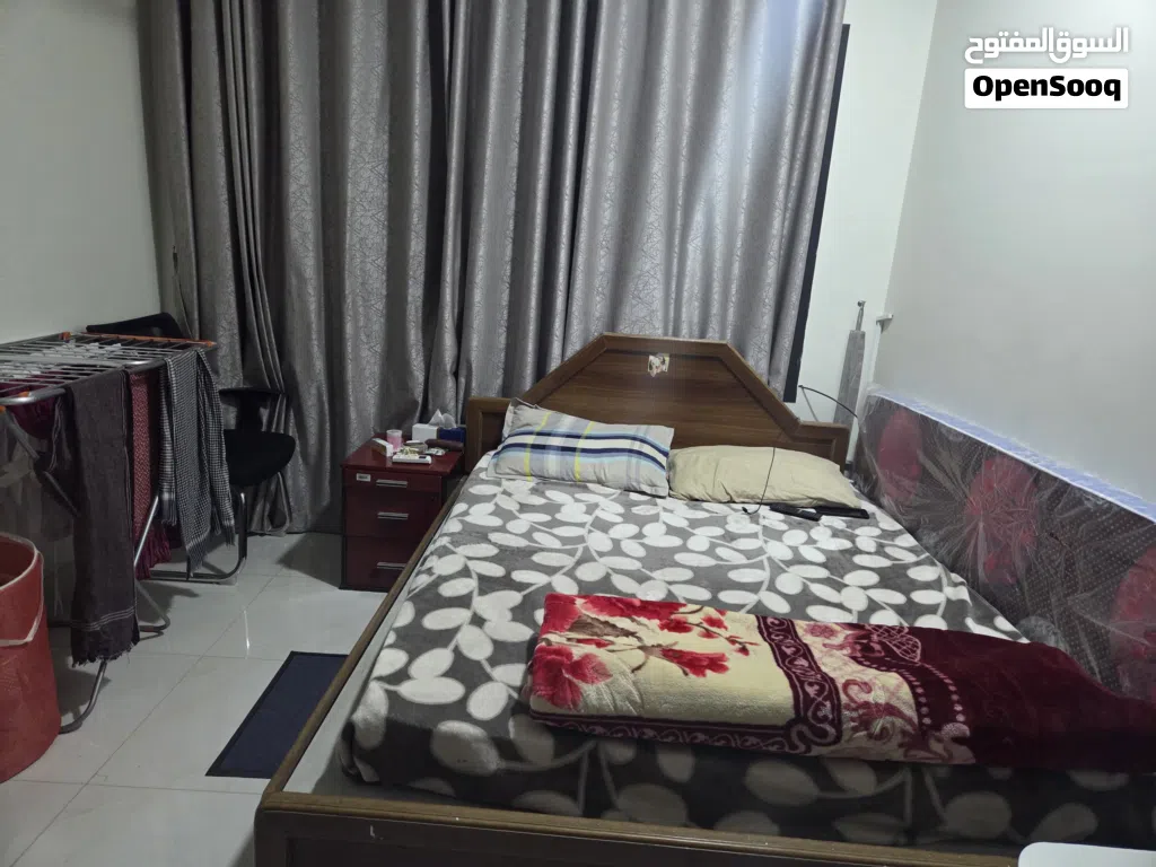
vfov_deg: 58.9
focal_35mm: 23
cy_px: 434
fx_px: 768
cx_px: 578
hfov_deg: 73.9
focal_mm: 5.4
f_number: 1.8
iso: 1250
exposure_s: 1/100
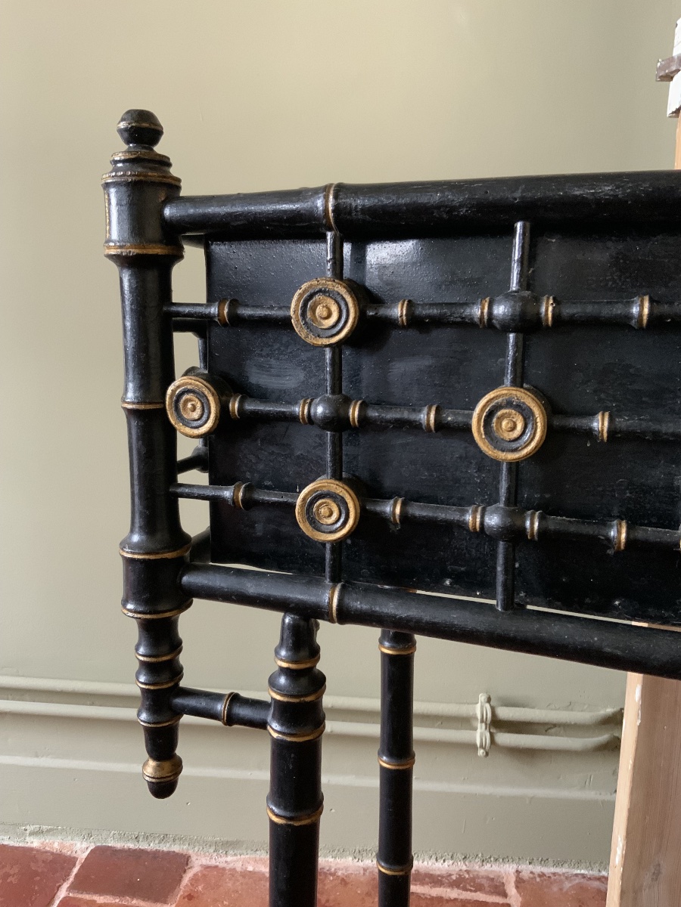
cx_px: 340
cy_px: 454
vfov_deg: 61.7
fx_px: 761
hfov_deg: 48.2
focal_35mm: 29
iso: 250
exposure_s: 1/50
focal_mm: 3
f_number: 1.8
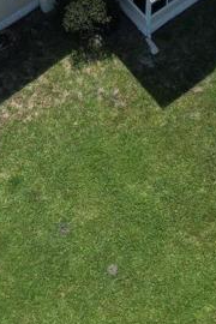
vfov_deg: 21.0
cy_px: -95
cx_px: 113
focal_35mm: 88
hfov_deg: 15.5
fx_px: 792
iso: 130
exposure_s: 1/3200
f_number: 2.8
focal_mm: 8.38
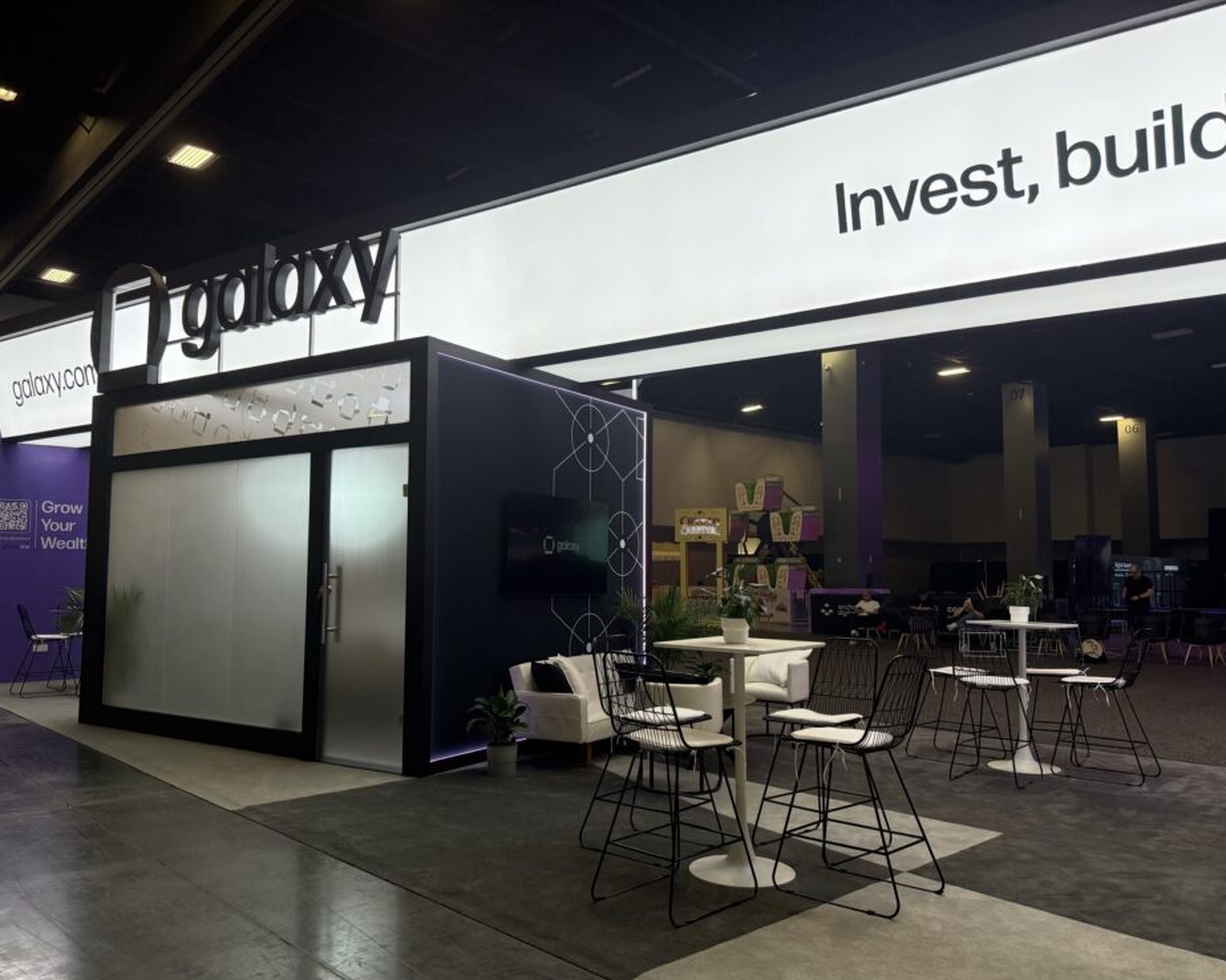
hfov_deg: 66.0
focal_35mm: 26
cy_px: 509
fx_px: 943
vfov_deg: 54.9
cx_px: 579
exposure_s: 1/225
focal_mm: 6.76
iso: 200
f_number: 1.78
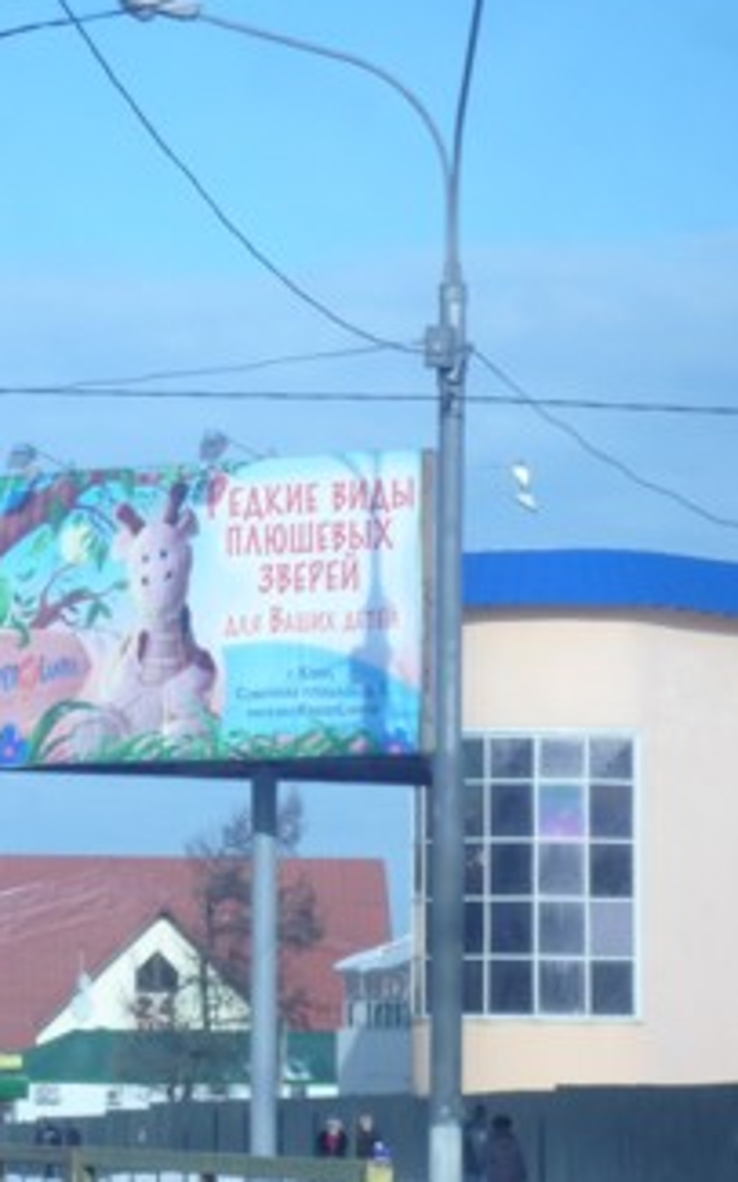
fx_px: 5248
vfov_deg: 12.8
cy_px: 536
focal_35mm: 163
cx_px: 149
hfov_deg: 8.0
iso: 100
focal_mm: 17.6
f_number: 5.6
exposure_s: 1/320
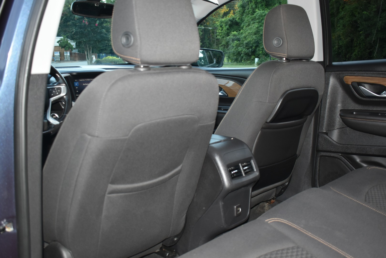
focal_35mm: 38
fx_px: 402
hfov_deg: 51.3
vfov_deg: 35.5
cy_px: 129
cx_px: 193
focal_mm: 25
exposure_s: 1/30
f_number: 4
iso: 500
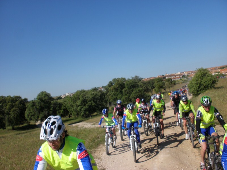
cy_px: 85
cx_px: 114
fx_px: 236
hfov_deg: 51.4
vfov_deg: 39.7
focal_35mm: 36
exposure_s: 1/400
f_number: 5.6
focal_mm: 6.3
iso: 64
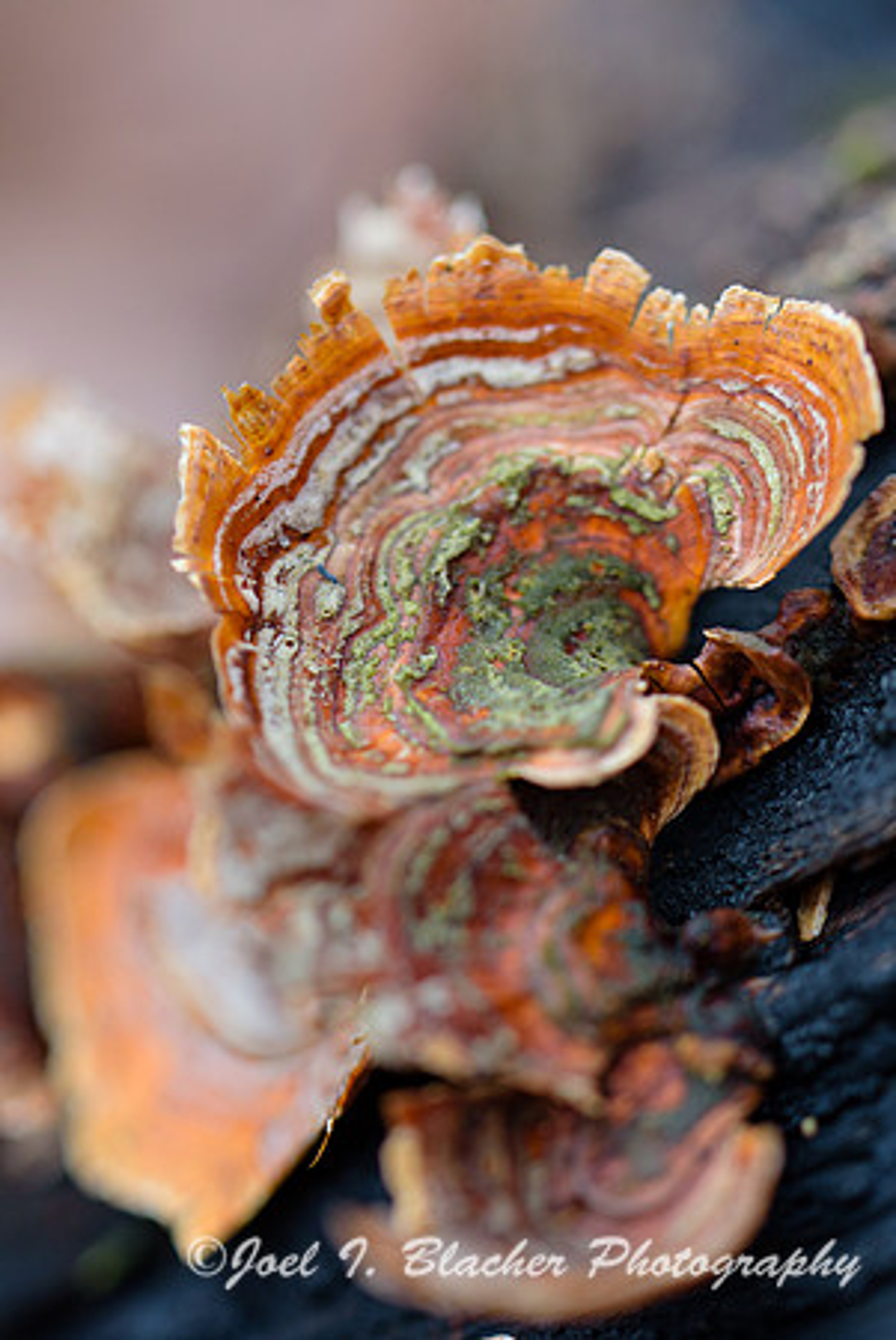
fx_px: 3352
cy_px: 670
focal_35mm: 90
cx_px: 448
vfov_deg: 22.6
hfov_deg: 15.2
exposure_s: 1/100
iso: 640
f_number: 4
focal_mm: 90
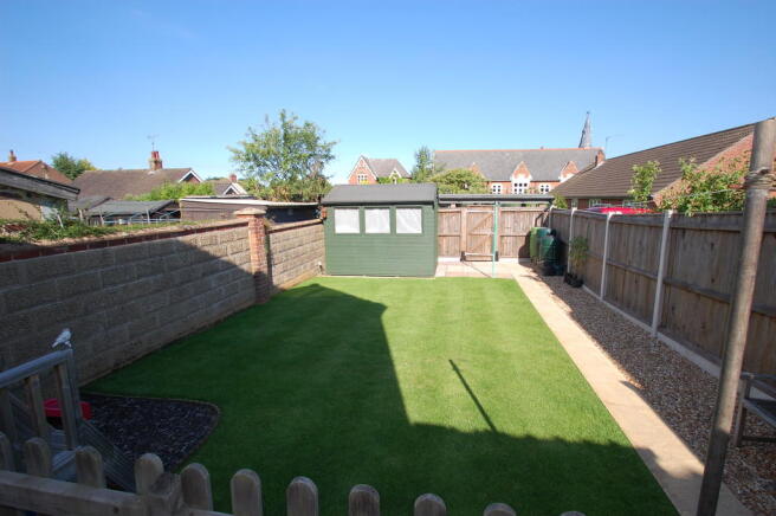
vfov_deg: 71.9
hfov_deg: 95.0
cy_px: 258
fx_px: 355
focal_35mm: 16
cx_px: 388
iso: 200
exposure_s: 1/320
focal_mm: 11
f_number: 9
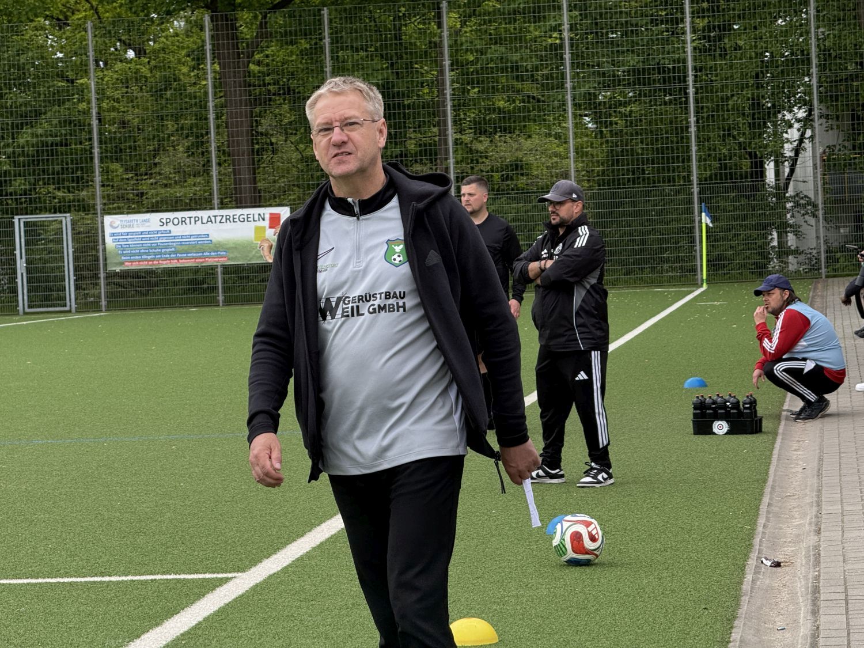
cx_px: 432
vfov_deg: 12.3
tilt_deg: -0.6
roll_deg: +2.3
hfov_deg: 16.4
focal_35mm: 120
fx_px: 2995
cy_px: 324
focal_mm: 15.66
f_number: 2.8
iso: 64
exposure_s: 1/299
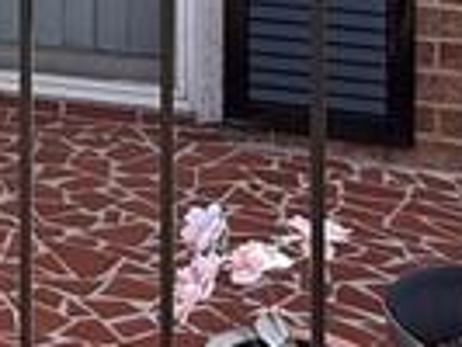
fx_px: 1443
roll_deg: -0.3
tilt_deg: -0.5
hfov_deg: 15.7
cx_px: -351
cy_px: -344
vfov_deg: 12.2
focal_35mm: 108
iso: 50
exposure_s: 1/198
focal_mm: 2.22
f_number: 2.2
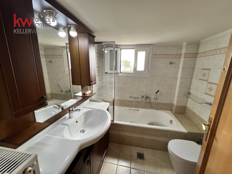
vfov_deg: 89.9
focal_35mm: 13
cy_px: 87
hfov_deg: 106.2
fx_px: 87
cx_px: 116
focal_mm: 1.57
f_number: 1.8
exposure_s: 1/100
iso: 125
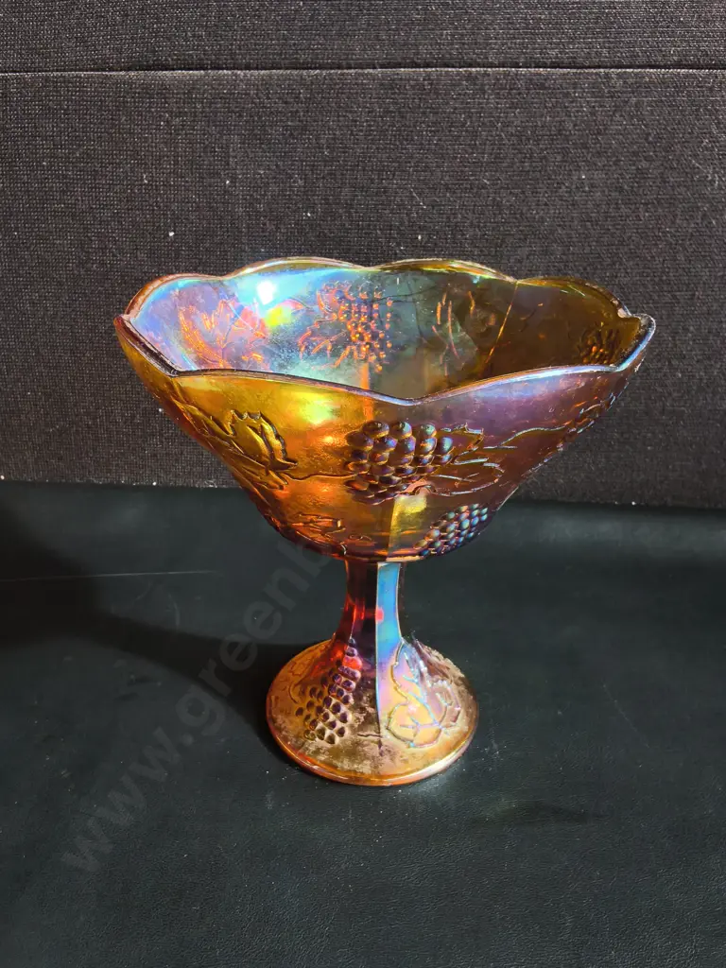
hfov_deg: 51.4
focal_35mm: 27
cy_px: 484
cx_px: 363
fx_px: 755
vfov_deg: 65.3
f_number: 2
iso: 32
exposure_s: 1/101
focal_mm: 2.87
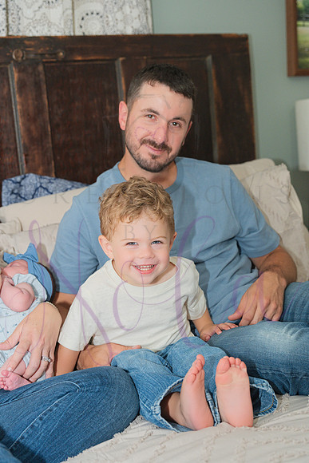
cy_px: 232
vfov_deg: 39.6
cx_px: 154
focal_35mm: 50
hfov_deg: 27.0
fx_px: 643
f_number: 4
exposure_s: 1/320
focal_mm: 50
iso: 800
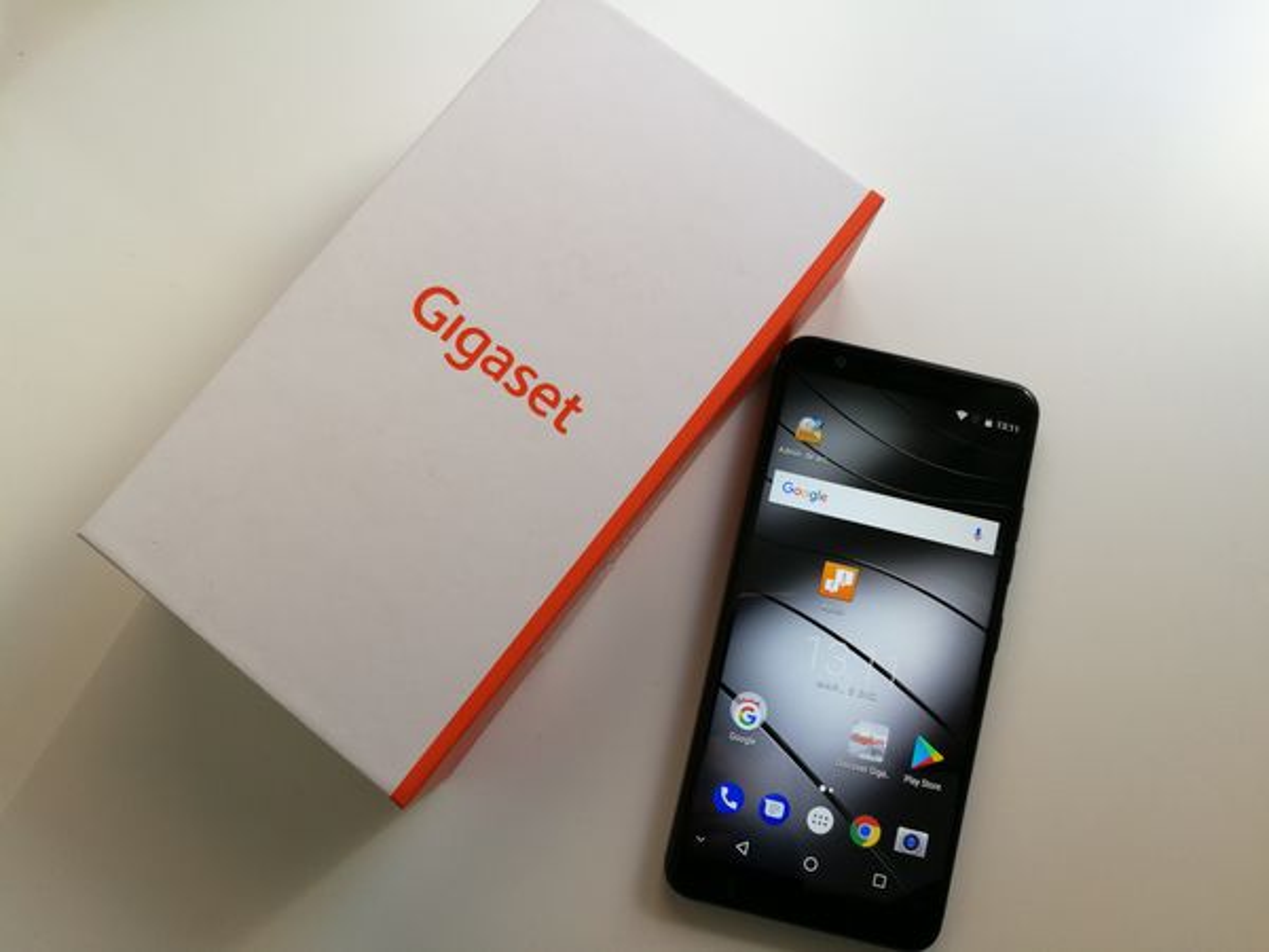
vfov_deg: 51.4
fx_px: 990
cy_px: 476
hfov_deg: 65.3
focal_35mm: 27
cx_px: 634
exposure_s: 1/50
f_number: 2.2
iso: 64
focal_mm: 4.5
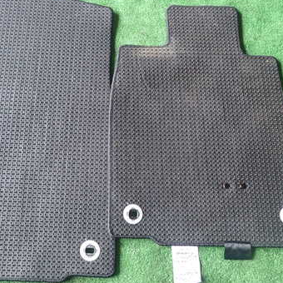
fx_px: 361
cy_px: 142
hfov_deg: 42.4
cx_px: 102
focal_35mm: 39
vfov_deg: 42.8
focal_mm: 4.5
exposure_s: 1/60
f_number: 2
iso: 200
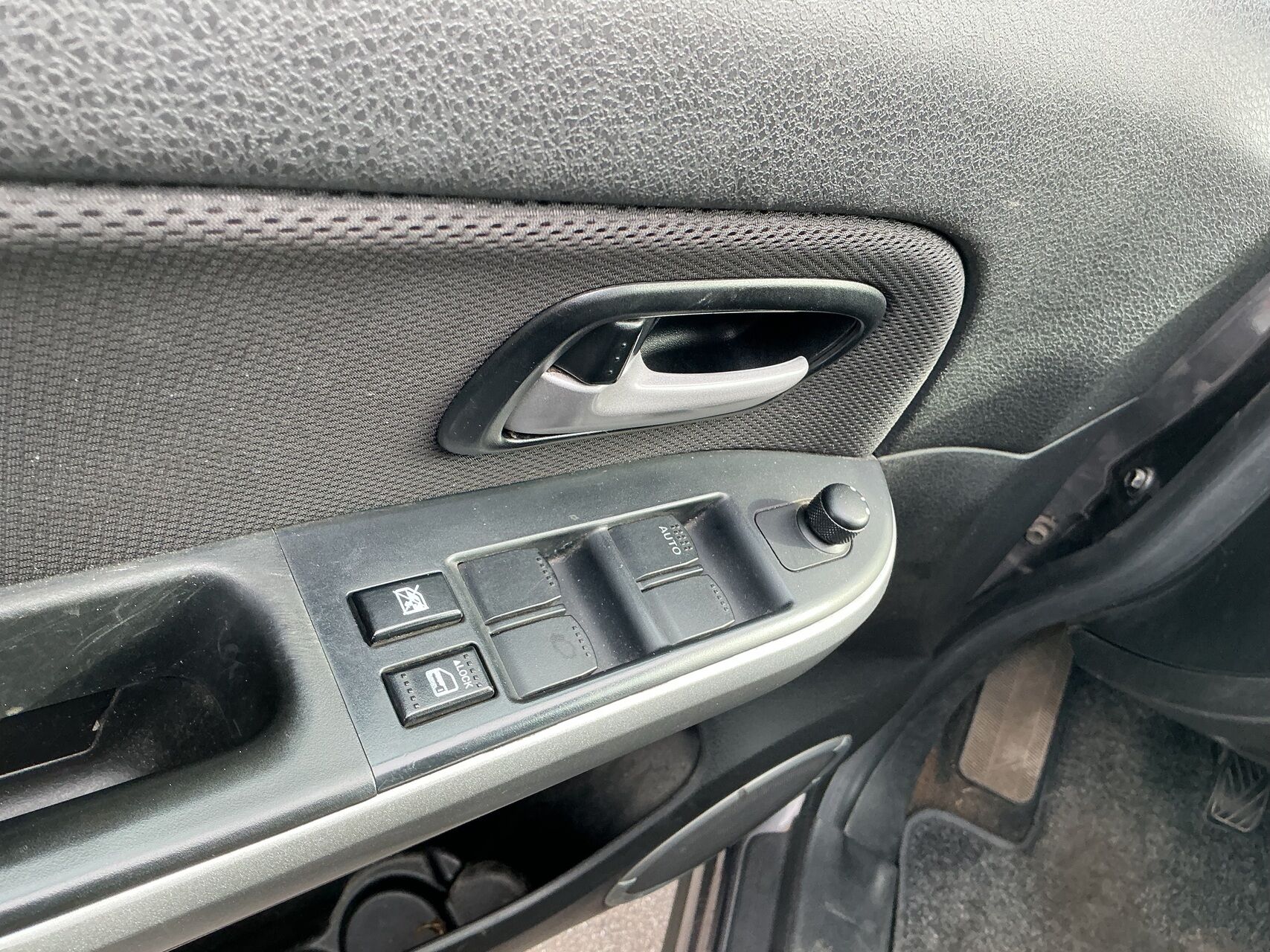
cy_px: 476
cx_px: 635
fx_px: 1064
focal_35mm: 29
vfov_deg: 48.2
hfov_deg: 61.7
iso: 64
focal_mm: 3
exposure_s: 1/120
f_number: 1.8
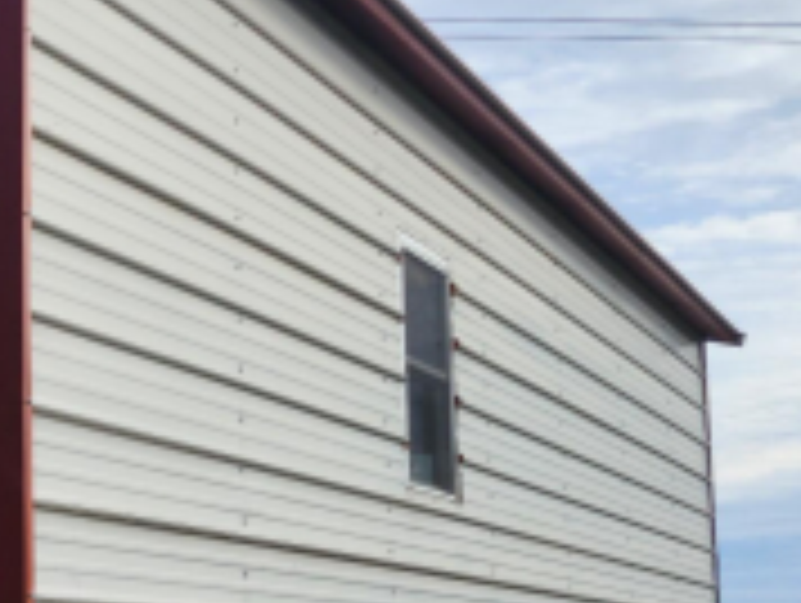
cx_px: -461
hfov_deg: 19.3
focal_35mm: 86
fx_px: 1993
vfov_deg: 17.1
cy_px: 428
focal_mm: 6.4
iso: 12
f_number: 1.8
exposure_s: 1/1019
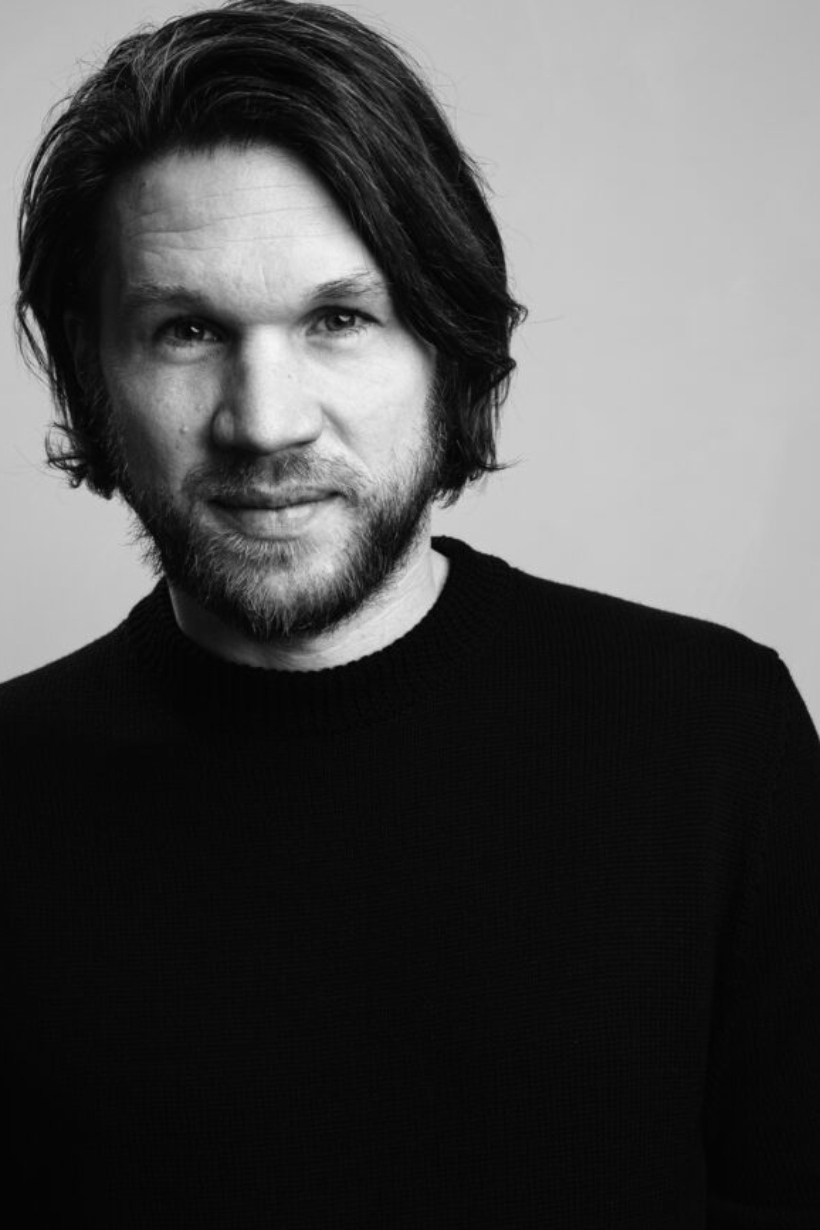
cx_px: 356
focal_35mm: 83
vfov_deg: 24.3
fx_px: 2836
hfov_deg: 16.4
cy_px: 894
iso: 200
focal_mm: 50
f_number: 10
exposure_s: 1/160
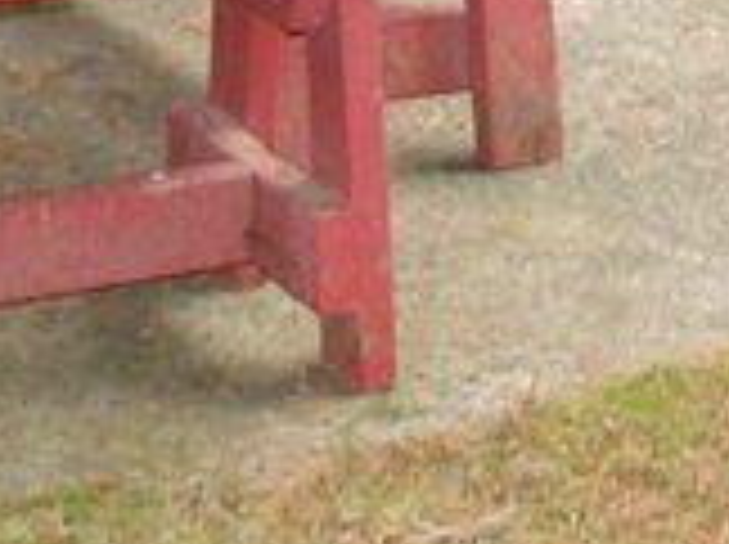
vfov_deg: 7.7
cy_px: -1039
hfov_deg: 11.4
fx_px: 3596
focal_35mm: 171
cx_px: 819
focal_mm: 4.7
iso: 103
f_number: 2.8
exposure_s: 1/58
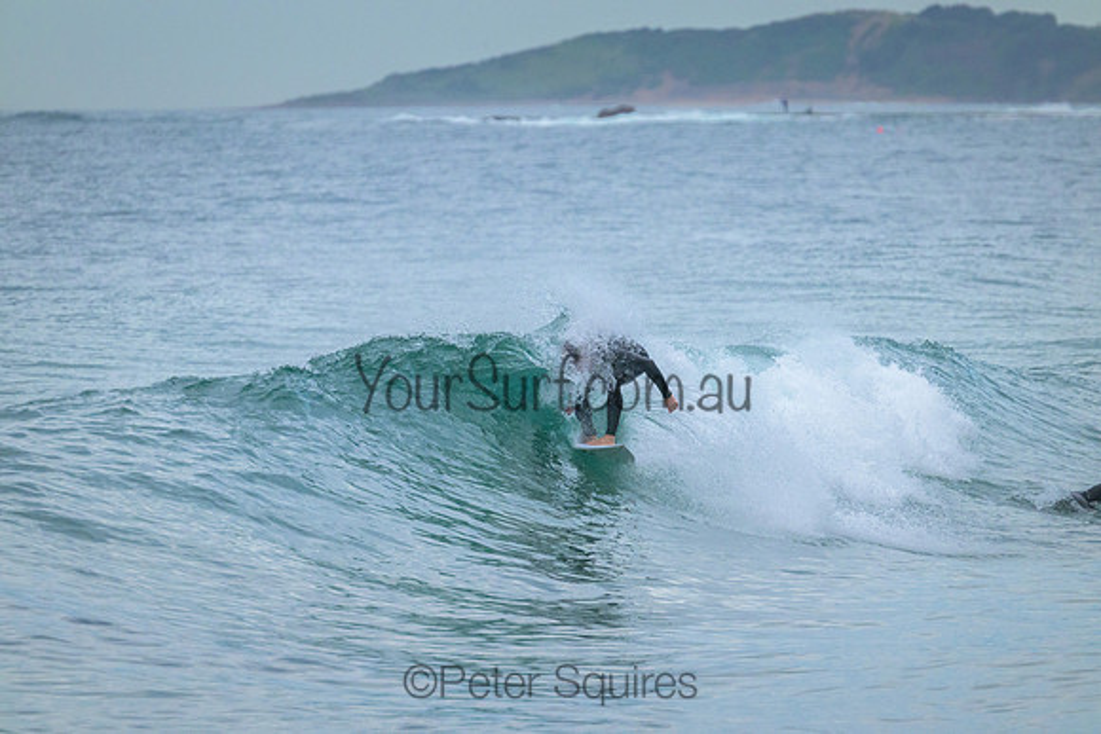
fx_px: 18659
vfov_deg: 2.3
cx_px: 550
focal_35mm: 610
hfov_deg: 3.4
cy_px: 367
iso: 3600
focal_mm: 610
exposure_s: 1/1250
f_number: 11
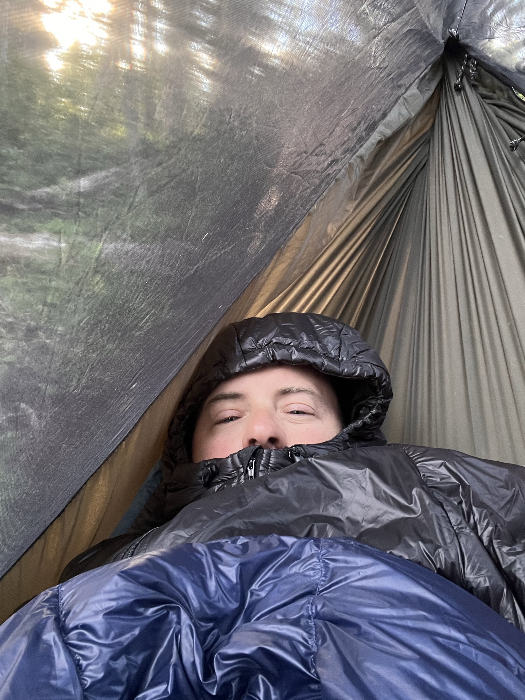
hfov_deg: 46.8
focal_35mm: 30
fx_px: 607
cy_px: 350
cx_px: 262
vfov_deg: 60.0
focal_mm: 2.71
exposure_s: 1/41
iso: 400
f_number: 2.2
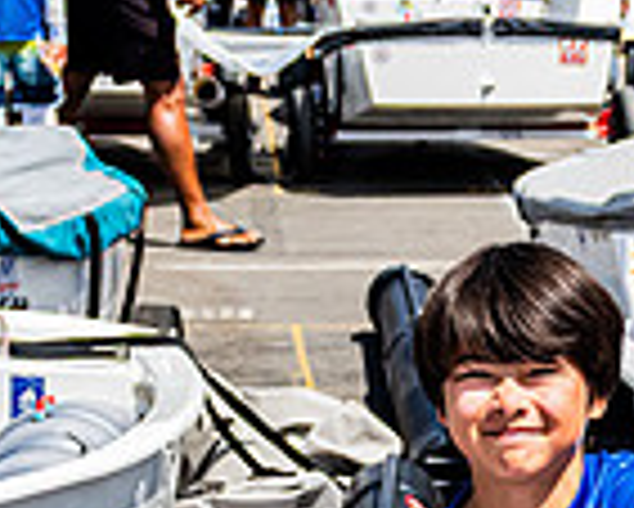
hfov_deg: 13.1
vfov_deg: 10.2
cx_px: 542
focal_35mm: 146
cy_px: 765
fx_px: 2741
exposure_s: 1/5000
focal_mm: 28
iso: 1000
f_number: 4
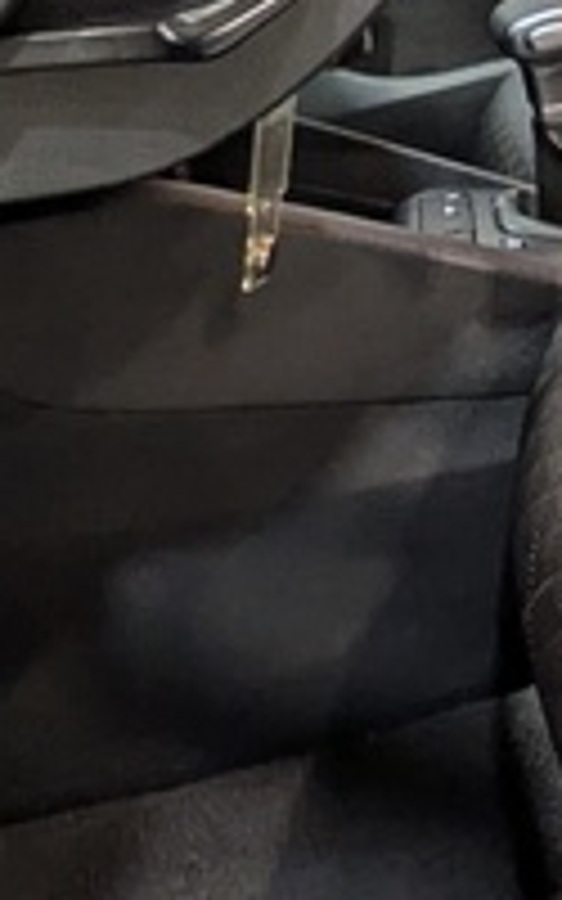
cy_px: 36
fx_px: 1862
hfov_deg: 15.1
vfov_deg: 26.0
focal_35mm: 76
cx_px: 989
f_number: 2.2
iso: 60
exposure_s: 1/24
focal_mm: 1.83
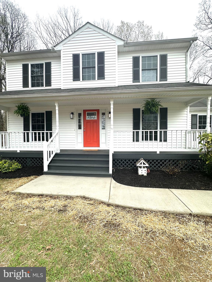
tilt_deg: -1.8
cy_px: 141
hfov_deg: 85.7
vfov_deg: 102.1
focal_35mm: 14
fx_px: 114
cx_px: 106
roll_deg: -0.9
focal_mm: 2.22
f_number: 2.2
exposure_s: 1/622
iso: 40
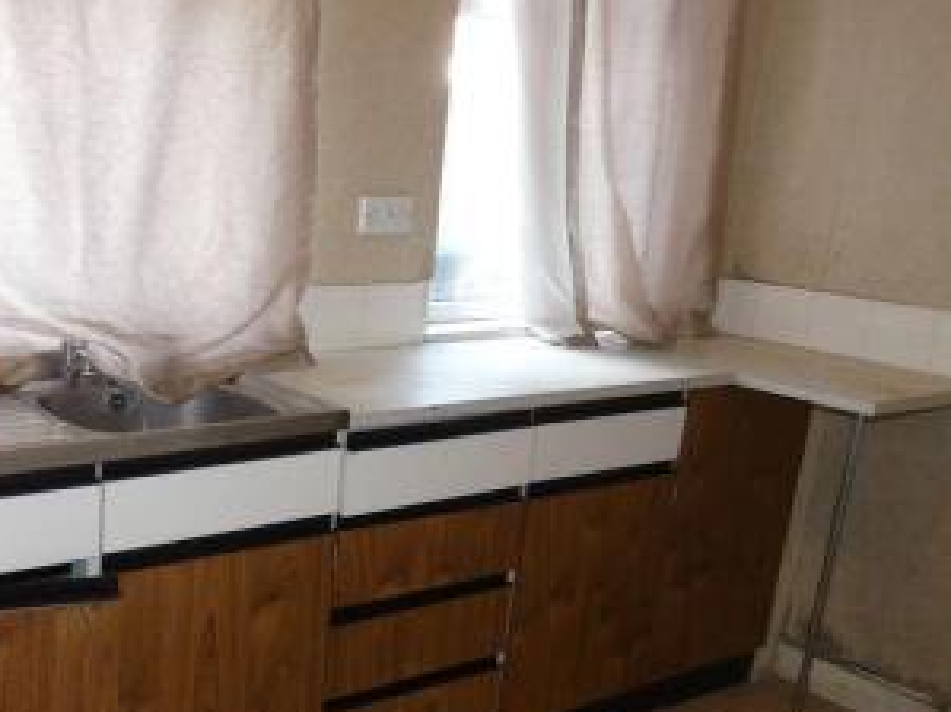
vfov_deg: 36.6
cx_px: 180
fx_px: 1071
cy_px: 437
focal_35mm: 39
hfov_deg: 45.3
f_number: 2.8
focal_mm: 3.6
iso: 250
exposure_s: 1/60
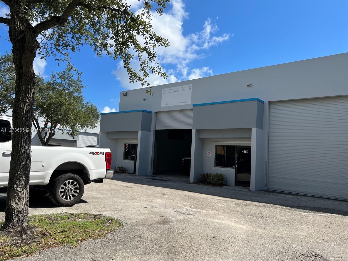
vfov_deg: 53.1
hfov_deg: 67.3
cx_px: 174
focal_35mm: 26
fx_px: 261
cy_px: 130
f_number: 1.5
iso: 50
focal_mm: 5.7
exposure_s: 1/4115
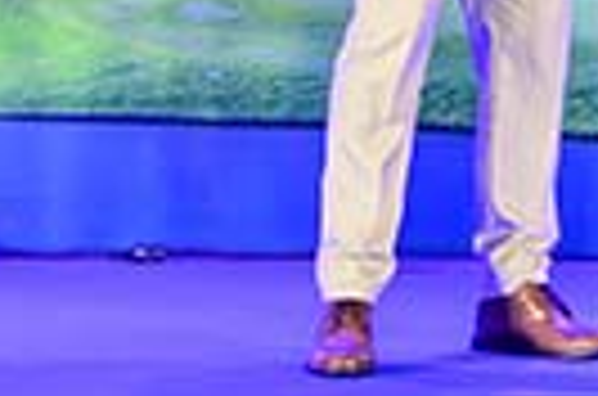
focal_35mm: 243
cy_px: -374
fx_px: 4021
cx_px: 922
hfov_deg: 8.3
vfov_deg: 5.5
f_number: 6.3
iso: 1600
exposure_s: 1/125
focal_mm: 33.5
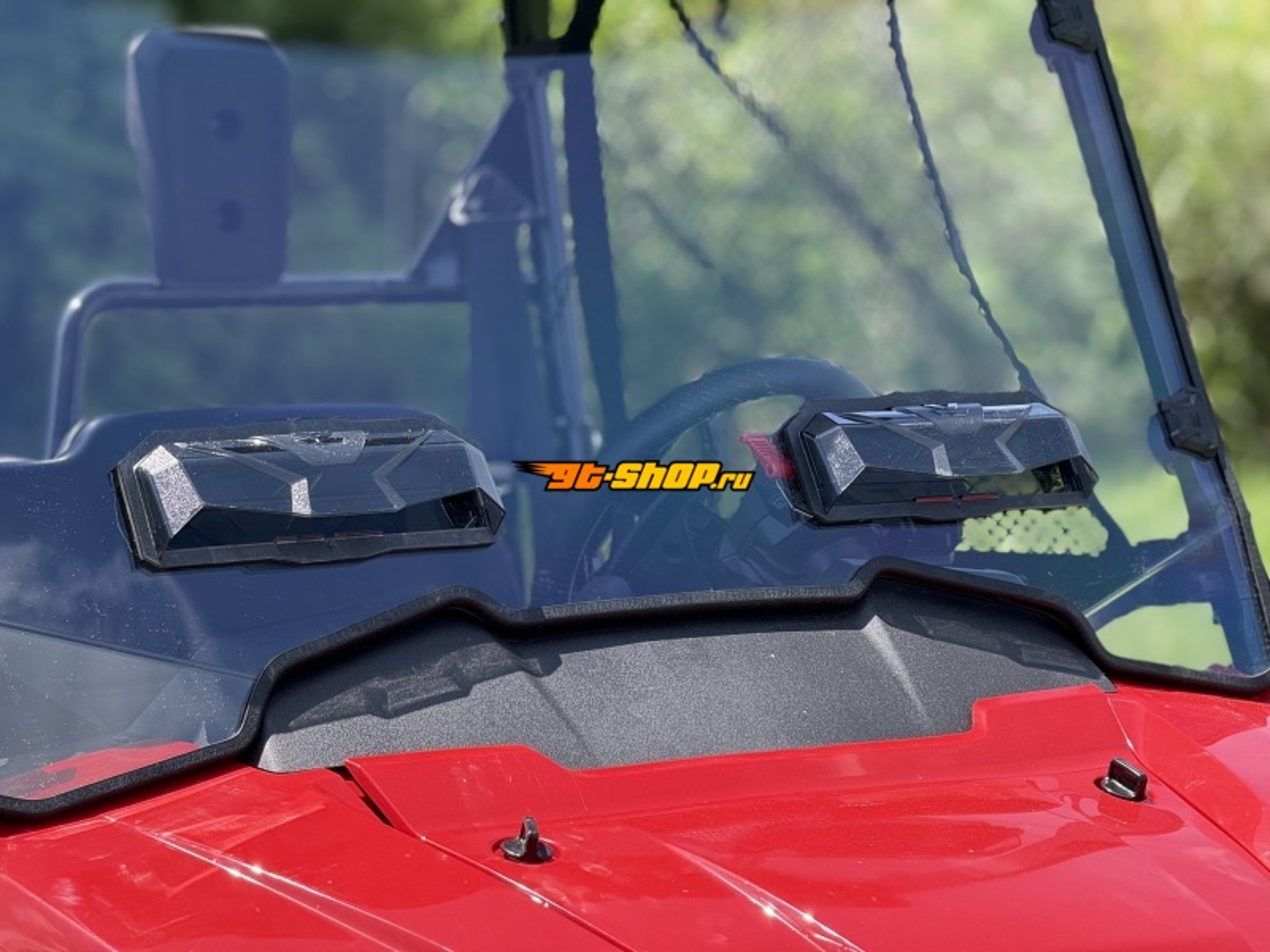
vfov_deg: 12.3
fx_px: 4403
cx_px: 635
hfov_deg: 16.4
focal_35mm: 120
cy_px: 476
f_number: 2.8
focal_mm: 15.66
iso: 50
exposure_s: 1/436
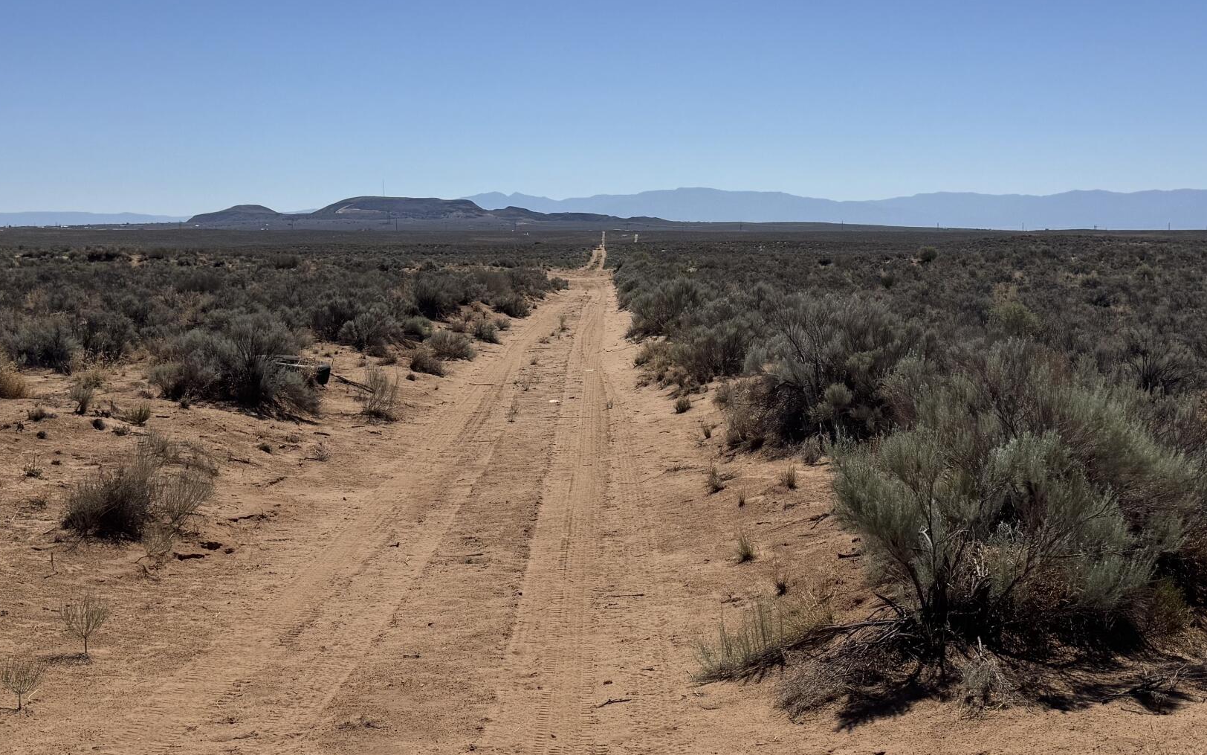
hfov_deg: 42.6
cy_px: 281
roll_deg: -0.4
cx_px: 628
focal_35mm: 47
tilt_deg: -2.3
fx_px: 1546
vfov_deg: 27.3
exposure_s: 1/12346
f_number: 1.78
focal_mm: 6.76
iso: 80
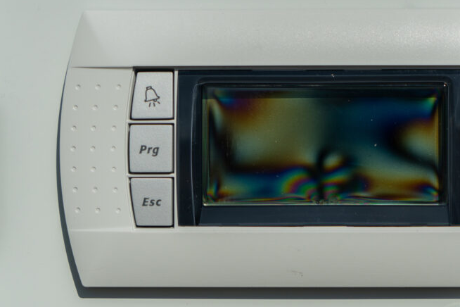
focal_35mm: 108
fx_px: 1380
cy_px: 148
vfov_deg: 12.7
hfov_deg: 18.8
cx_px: 320
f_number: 4
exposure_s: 1/2500
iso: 250
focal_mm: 69
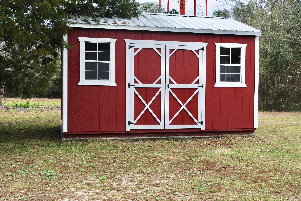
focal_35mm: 45
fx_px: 377
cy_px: 100
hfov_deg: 43.6
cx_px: 150
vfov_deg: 29.9
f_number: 8
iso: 200
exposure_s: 1/100
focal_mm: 30
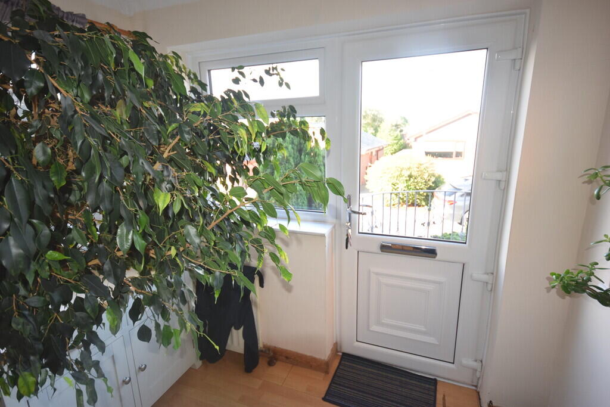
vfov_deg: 67.4
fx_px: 305
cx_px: 305
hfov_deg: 90.0
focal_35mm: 18
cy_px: 204
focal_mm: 12
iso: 800
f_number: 5.6
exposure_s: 1/125
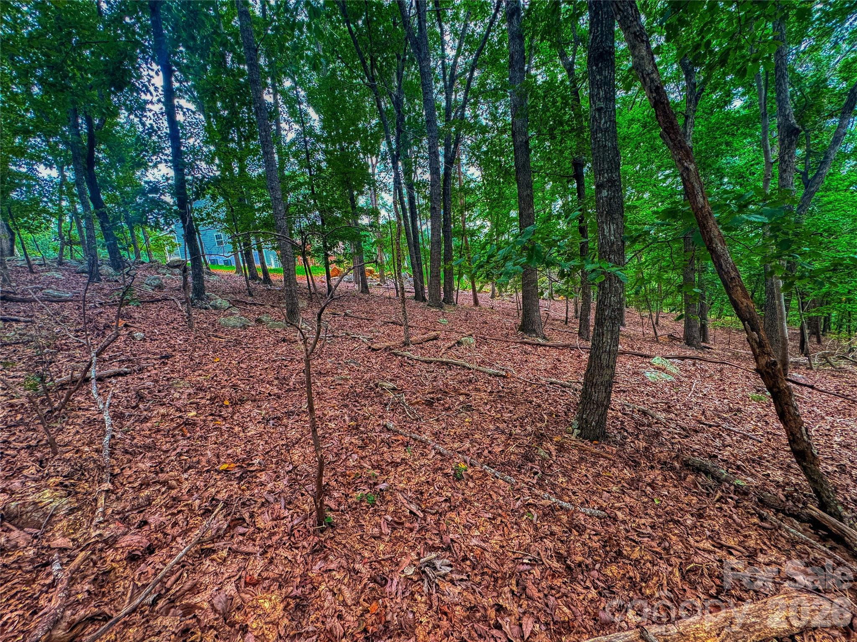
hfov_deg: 102.1
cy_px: 321
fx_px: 347
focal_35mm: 14
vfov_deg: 85.7
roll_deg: +8.5
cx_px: 428
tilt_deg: -6.6
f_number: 2.2
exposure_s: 1/99
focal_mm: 2.2
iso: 160
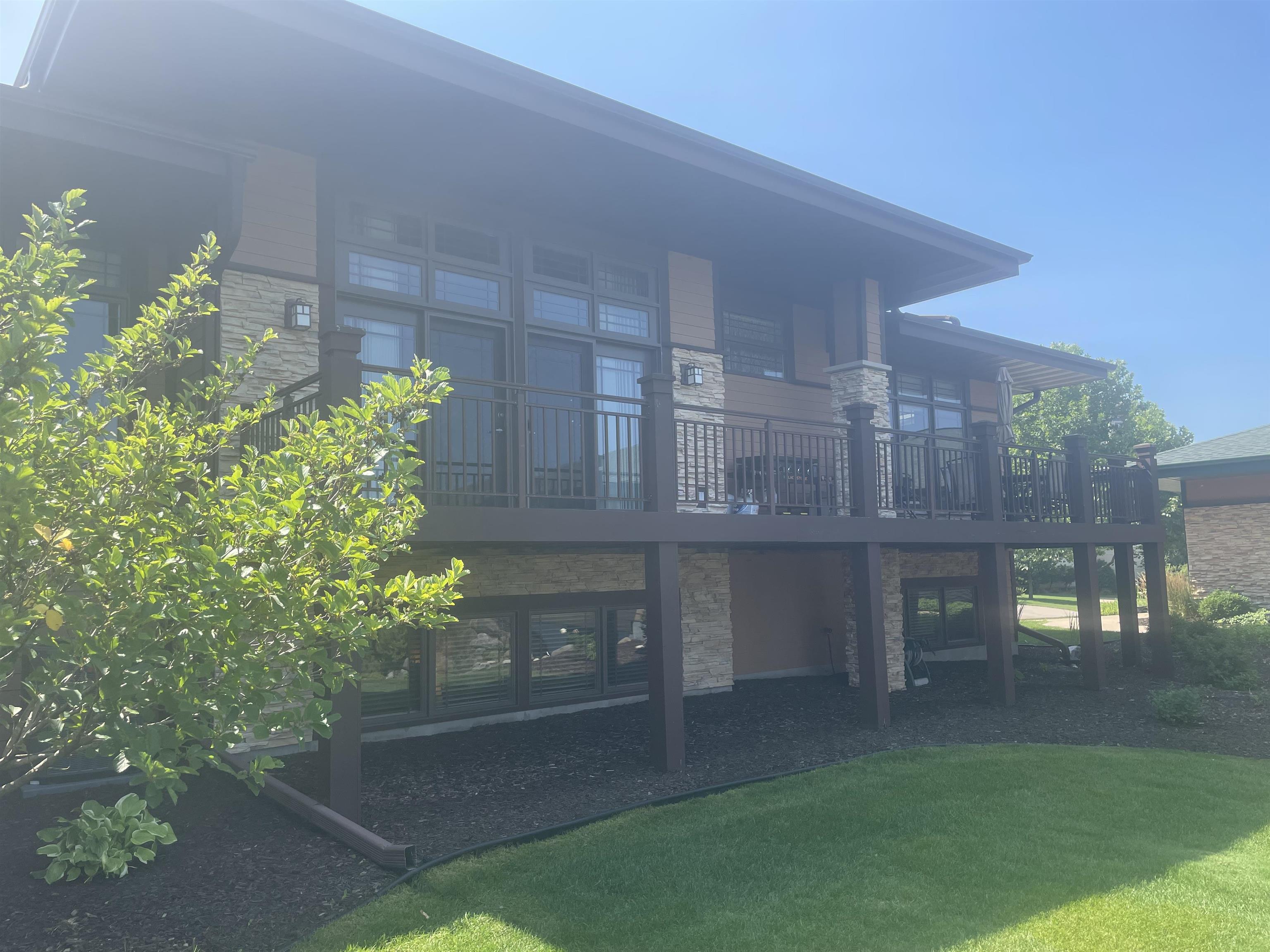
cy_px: 476
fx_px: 954
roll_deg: +1.1
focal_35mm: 26
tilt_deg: +5.1
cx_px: 635
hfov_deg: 67.3
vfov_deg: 53.1
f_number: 1.6
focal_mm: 4.2
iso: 32
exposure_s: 1/1182
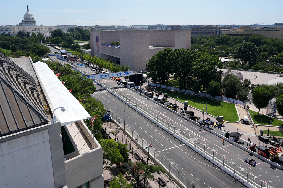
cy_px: 94
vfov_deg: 42.3
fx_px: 244
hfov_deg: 60.3
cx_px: 142
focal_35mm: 31
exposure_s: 1/2000
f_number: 5.6
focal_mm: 31
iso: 320
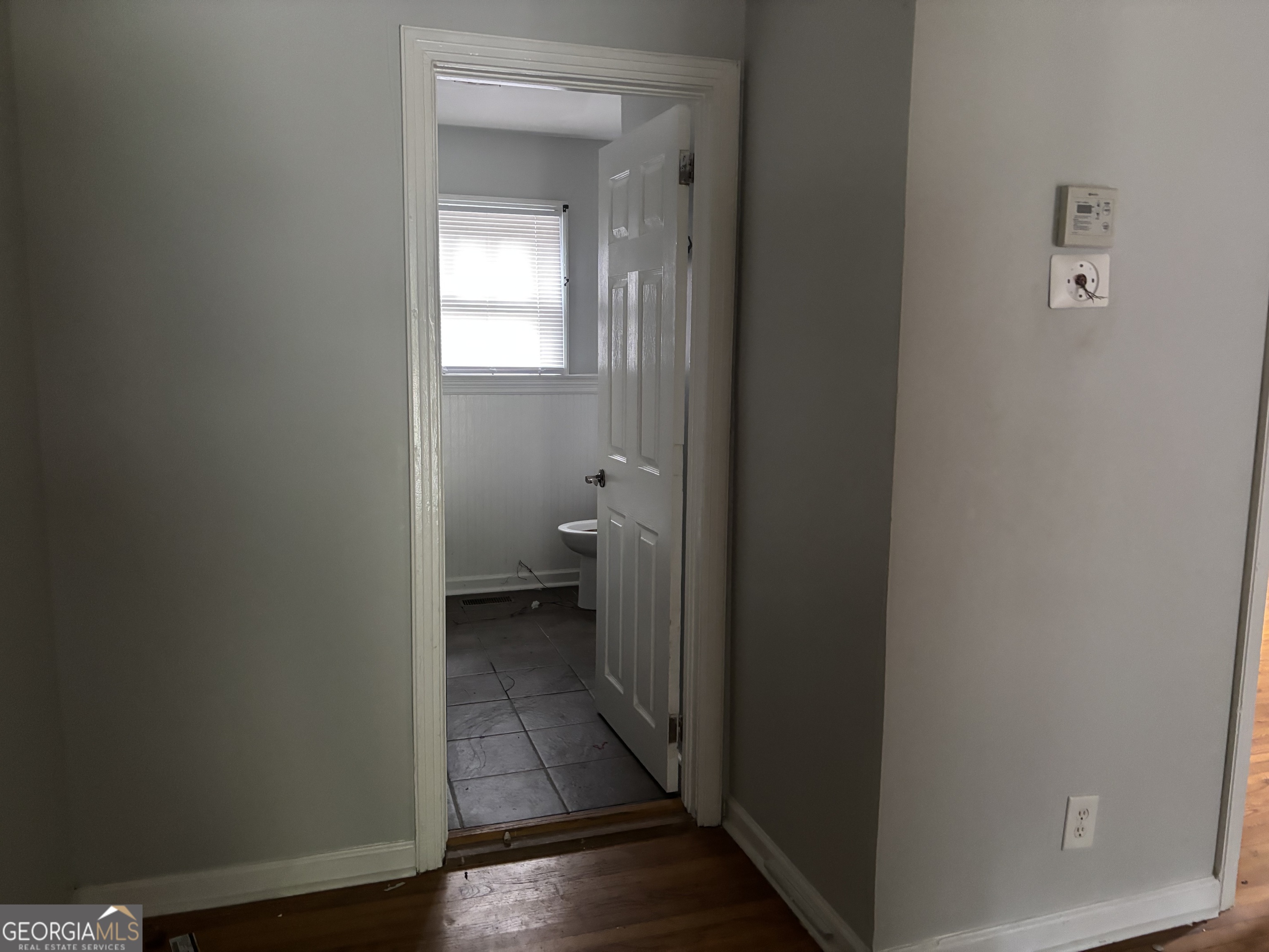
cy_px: 476
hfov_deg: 67.3
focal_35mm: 26
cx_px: 634
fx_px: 953
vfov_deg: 53.1
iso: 640
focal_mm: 5.96
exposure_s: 1/30
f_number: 1.6
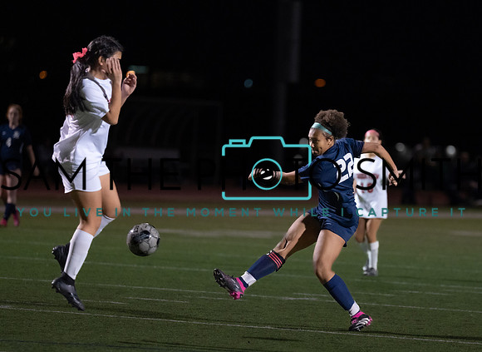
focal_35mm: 280
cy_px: 201
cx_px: 332
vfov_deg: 5.2
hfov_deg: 7.1
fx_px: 3857
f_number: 2.8
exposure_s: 1/1000
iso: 5000
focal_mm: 200
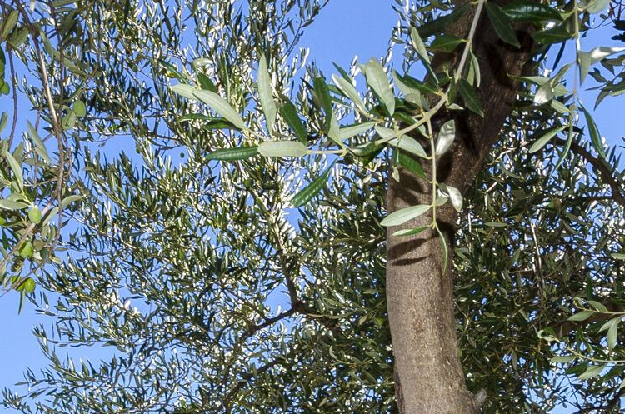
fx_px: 970
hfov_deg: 35.7
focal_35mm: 56
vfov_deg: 19.9
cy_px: 669
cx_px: 302
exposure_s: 1/200
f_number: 8
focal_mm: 10
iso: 100
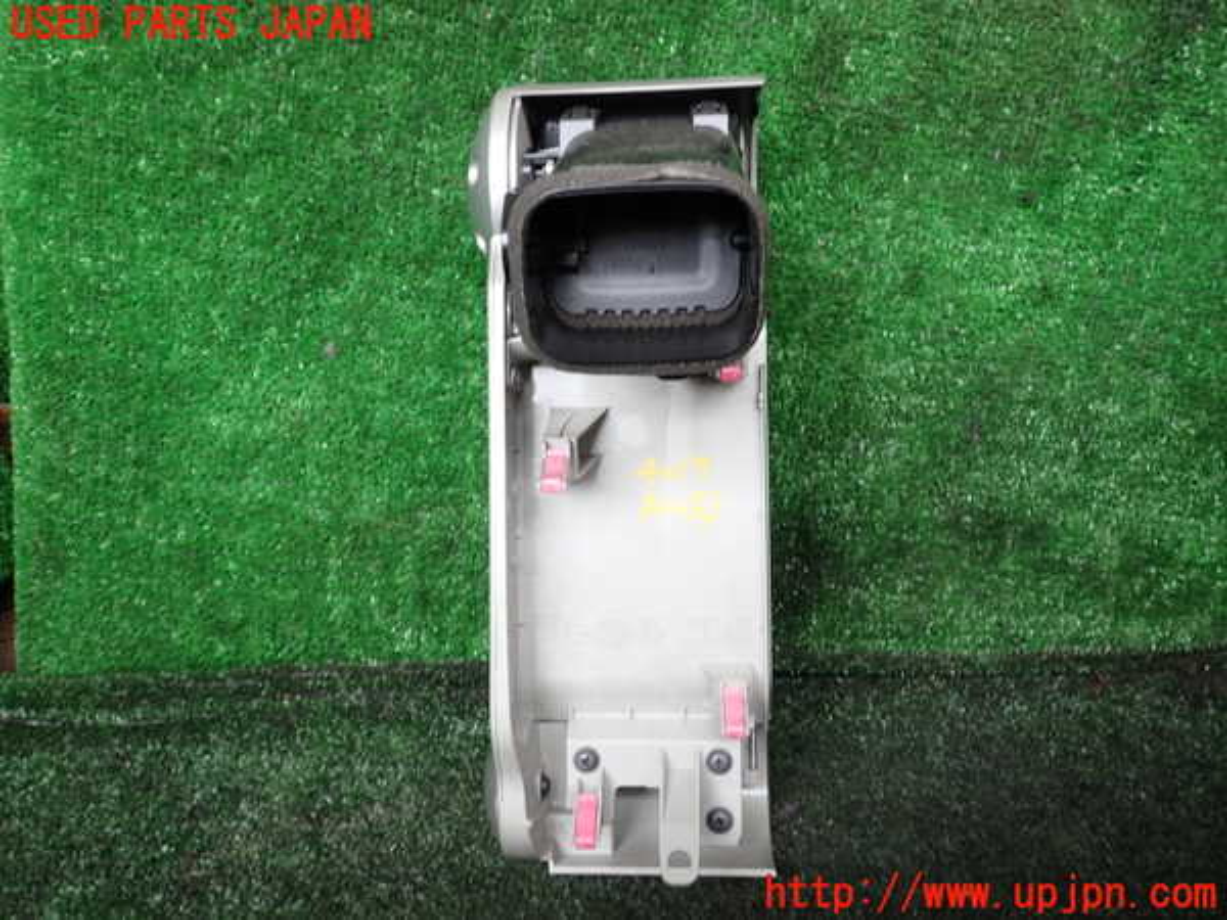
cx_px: 614
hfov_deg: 60.0
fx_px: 1063
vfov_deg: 46.8
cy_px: 460
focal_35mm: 30
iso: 200
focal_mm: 5.4
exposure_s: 1/50
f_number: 2.3
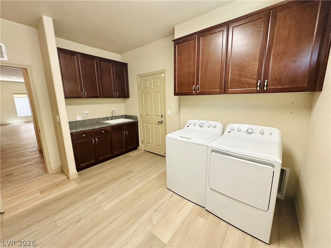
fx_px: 134
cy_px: 124
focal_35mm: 14
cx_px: 166
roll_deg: +1.4
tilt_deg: -10.5
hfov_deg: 102.1
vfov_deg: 85.7
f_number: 2.2
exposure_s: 1/120
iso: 320
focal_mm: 2.22
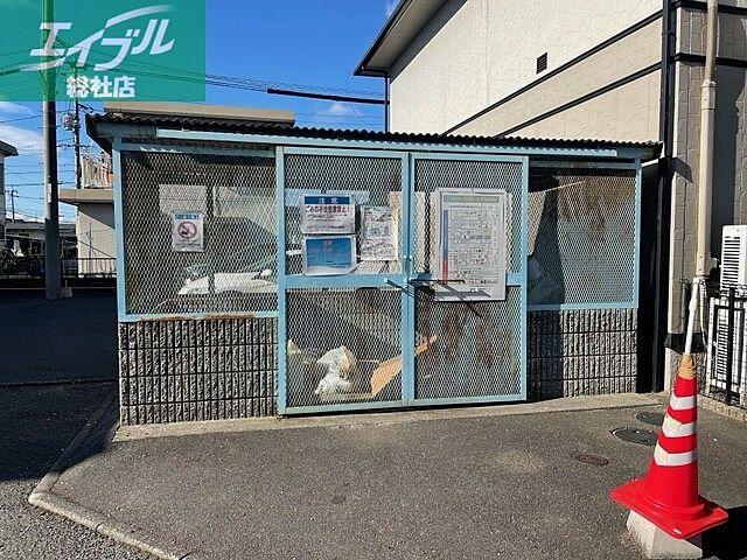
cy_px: 280
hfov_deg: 67.3
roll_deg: -0.9
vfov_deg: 53.1
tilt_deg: -3.1
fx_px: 561
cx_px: 374
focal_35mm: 26
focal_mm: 4.2
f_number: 1.6
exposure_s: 1/3040
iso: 32
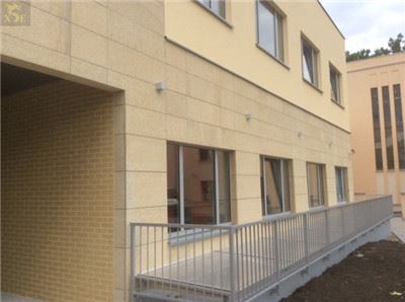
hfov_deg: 55.5
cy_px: 151
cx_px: 202
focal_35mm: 33
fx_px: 385
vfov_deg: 42.8
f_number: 2.4
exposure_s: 1/867
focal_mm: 3.3
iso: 32
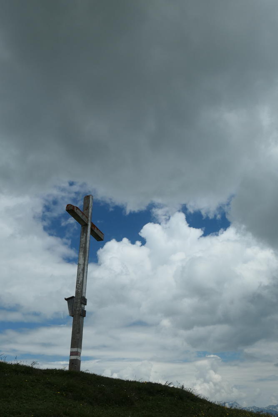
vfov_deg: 63.7
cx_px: 139
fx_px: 336
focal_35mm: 29
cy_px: 208
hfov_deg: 45.0
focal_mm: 10.8
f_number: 8
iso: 200
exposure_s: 1/1300
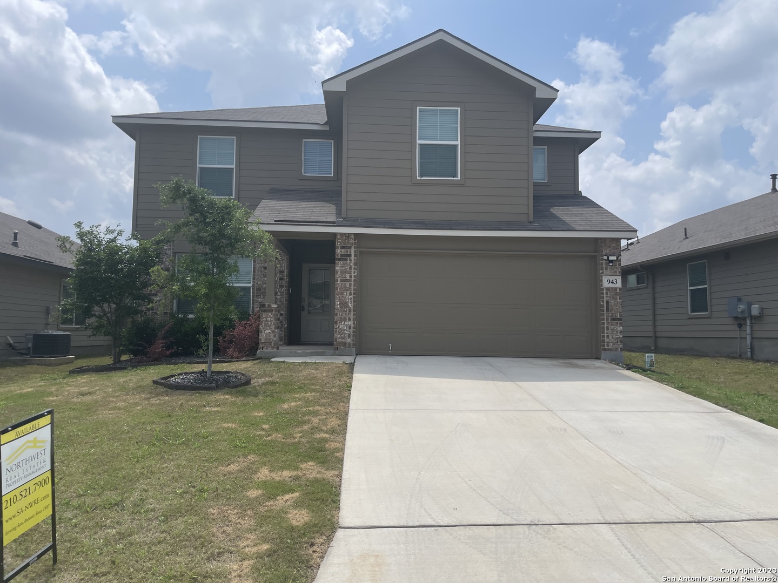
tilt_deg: +3.7
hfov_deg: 67.3
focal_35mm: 26
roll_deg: -0.3
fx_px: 584
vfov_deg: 53.1
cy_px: 292
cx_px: 389
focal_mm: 4.2
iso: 32
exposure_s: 1/5556
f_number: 1.6
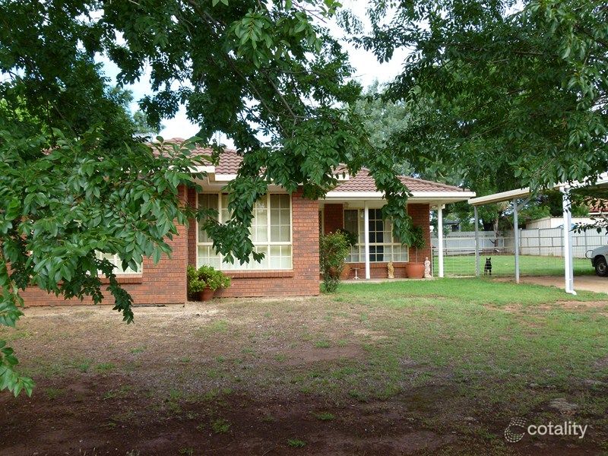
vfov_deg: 36.8
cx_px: 304
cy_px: 228
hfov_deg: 47.9
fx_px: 685
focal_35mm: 39
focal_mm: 7
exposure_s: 1/200
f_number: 4
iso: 100
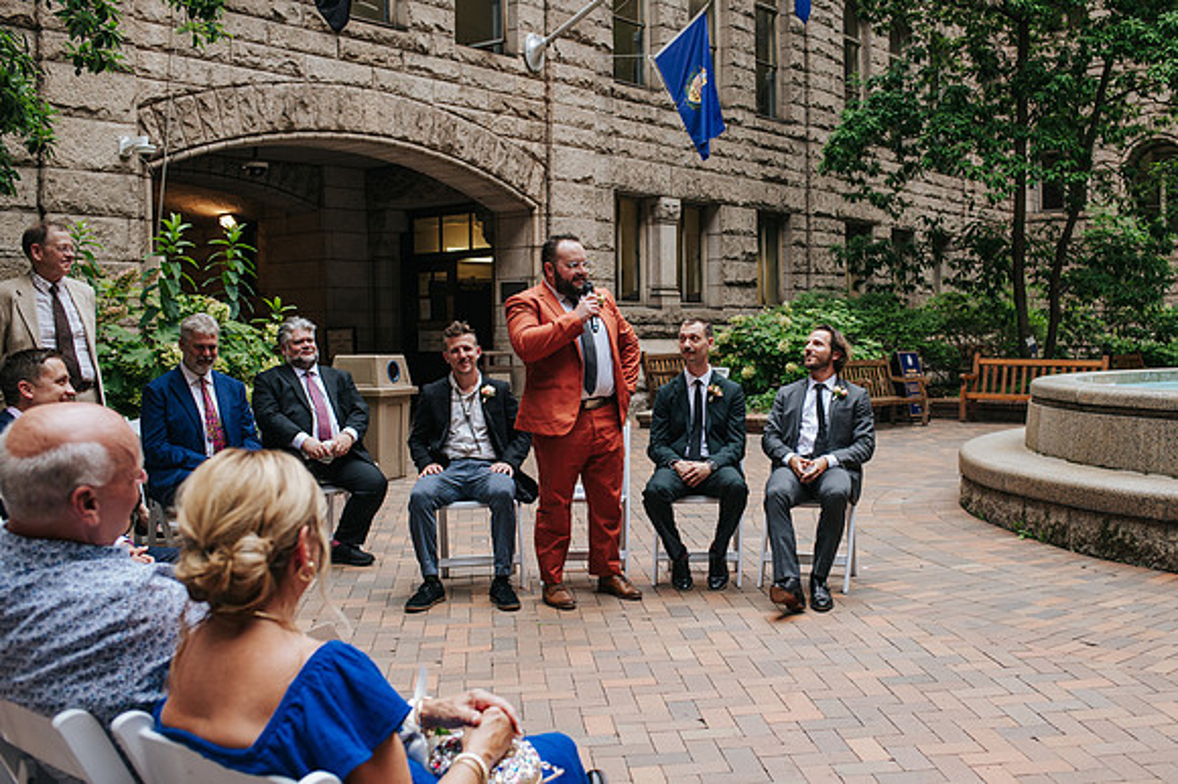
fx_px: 1258
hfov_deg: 50.1
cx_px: 647
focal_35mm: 38
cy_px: 392
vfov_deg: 34.6
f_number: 4
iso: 800
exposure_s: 1/400
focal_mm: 35
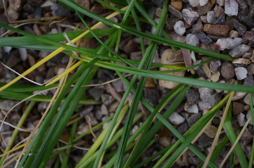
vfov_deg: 16.5
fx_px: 581
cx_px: 127
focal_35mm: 82
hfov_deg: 24.7
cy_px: 84
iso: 1250
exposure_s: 1/200
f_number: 5.6
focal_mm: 55
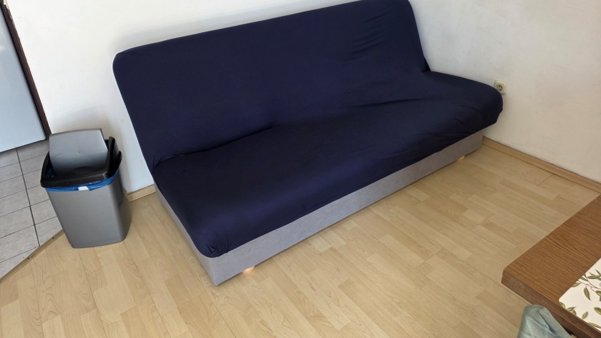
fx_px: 414
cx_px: 290
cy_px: 106
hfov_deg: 71.9
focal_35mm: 26
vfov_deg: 43.6
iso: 80
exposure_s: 1/180
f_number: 1.7
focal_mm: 6.25
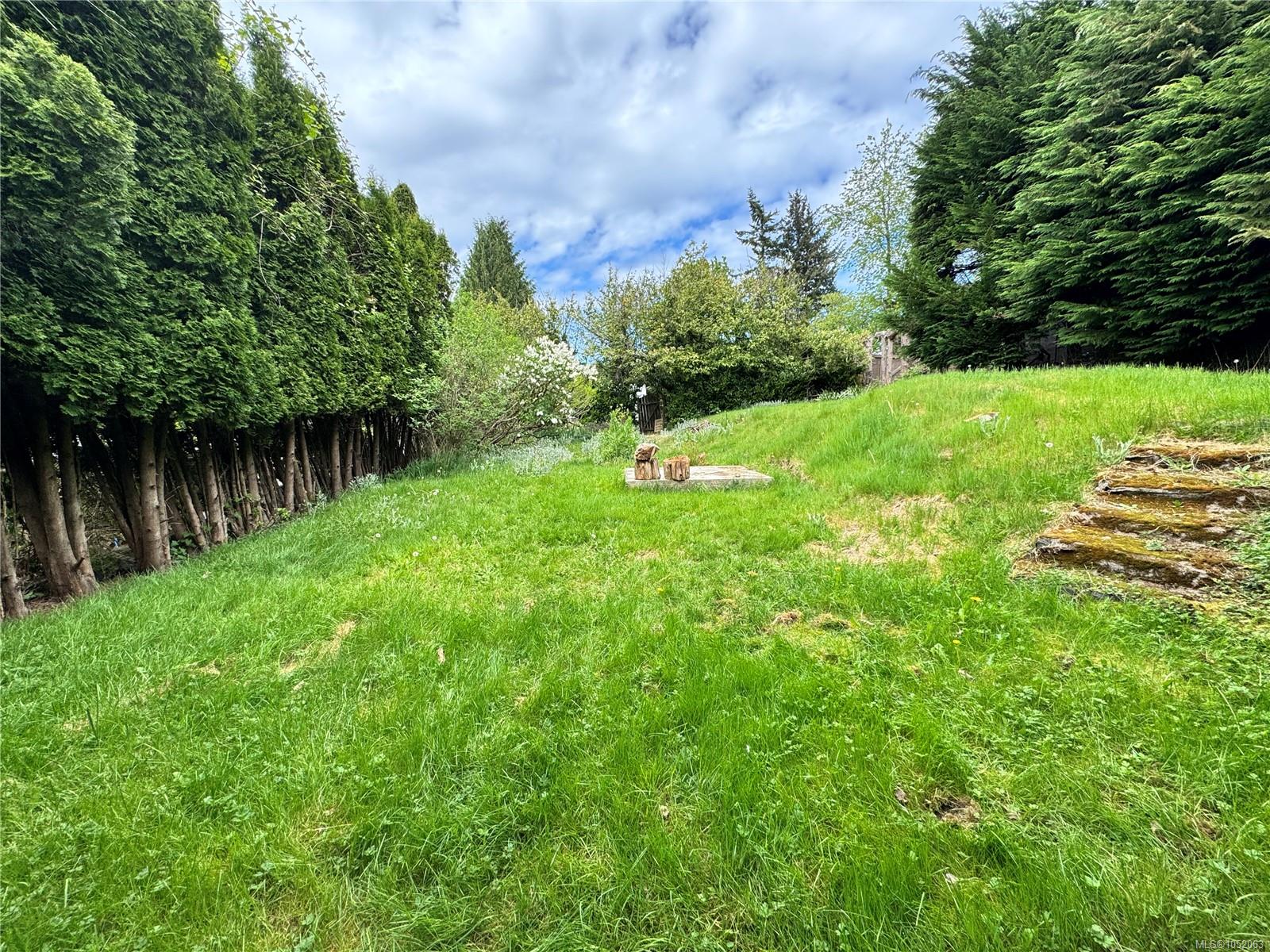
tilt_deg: -6.1
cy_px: 476
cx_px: 635
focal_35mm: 14
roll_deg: +0.0
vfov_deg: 85.7
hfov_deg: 102.1
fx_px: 514
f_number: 2.2
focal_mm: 2.22
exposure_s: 1/476
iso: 40
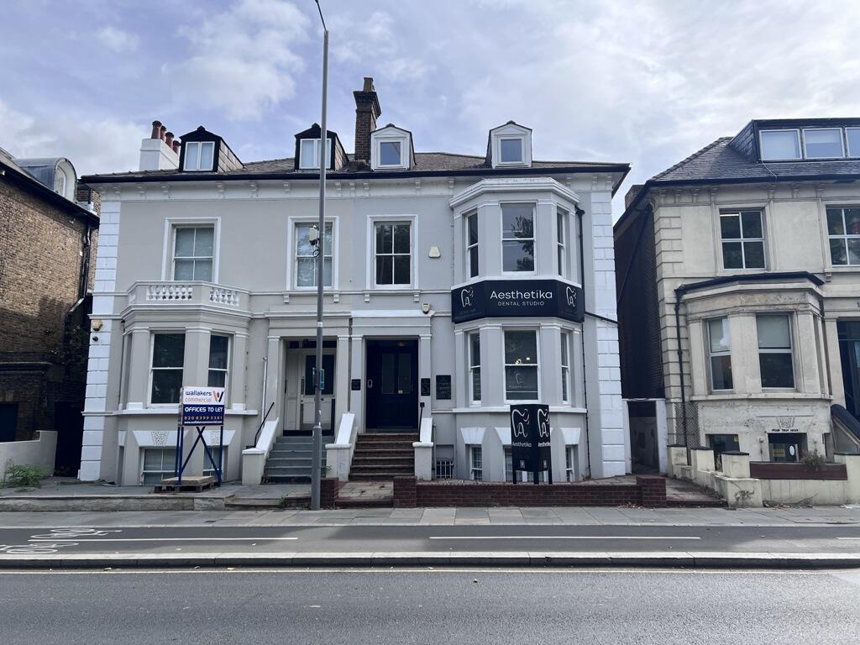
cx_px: 430
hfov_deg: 67.3
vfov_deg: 53.1
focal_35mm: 26
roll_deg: -0.1
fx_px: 646
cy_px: 322
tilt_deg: +9.5
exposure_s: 1/2994
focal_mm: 5.7
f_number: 1.5
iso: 50
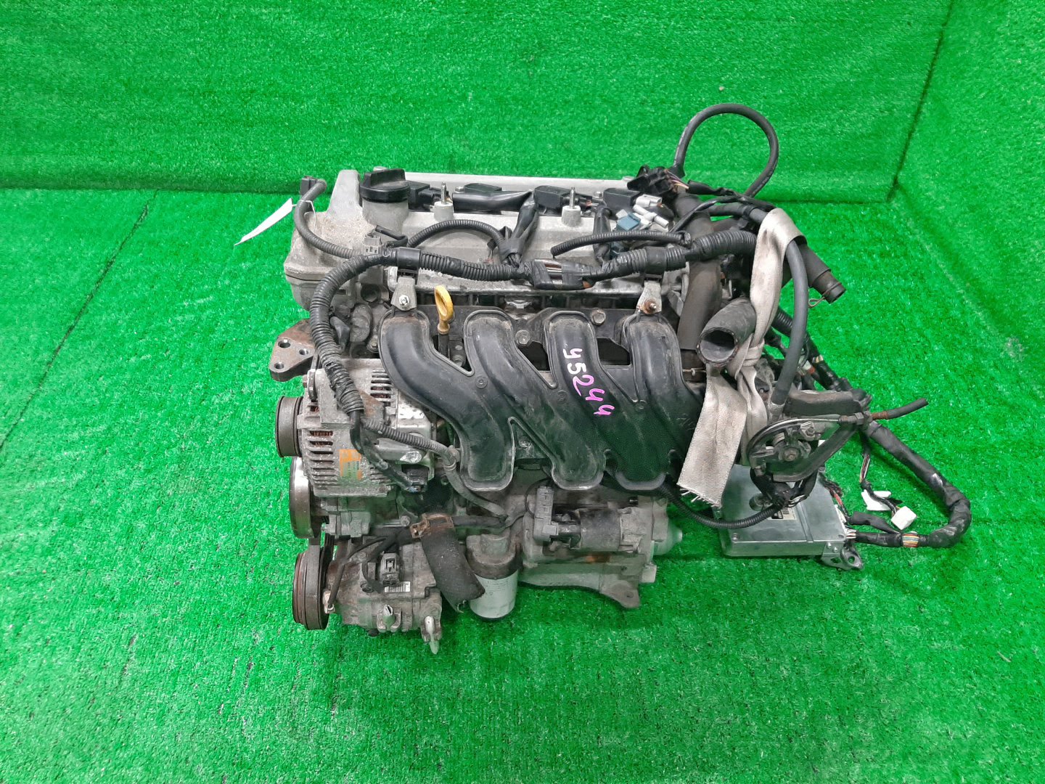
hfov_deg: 67.3
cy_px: 392
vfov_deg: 53.1
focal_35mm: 26
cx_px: 522
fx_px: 785
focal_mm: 3.93
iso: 202
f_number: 1.7
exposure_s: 1/50
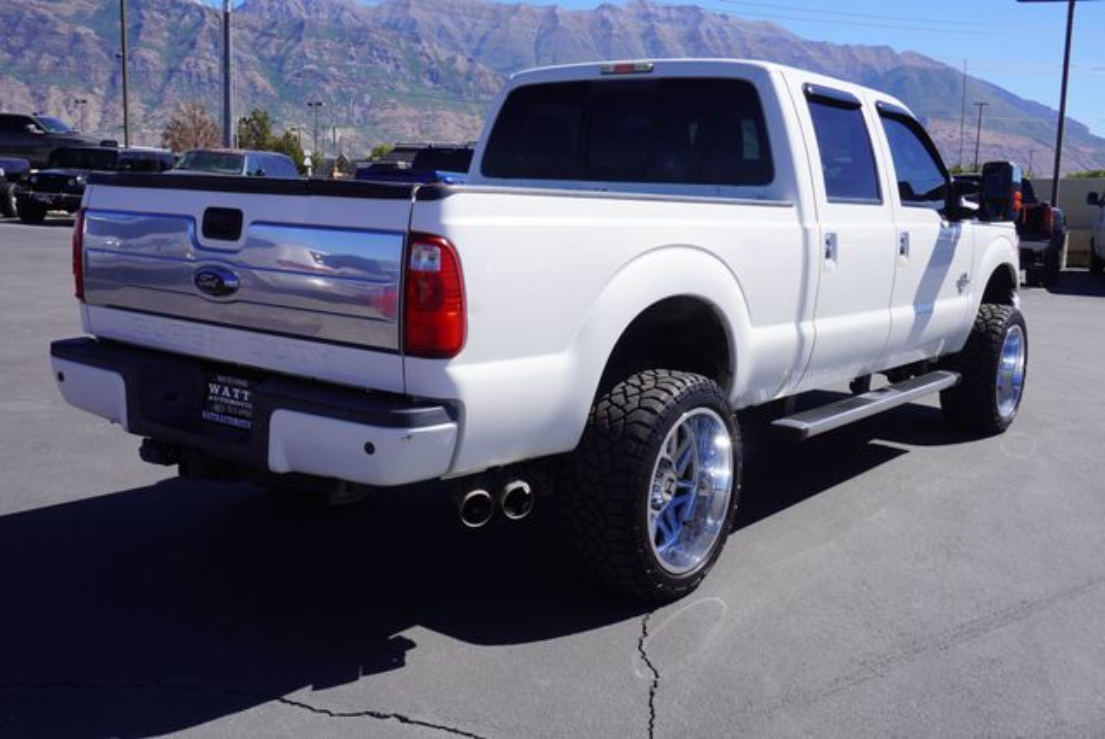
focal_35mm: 36
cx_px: 552
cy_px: 370
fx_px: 1106
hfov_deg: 53.1
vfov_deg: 36.9
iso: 100
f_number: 10
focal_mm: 24
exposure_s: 1/160
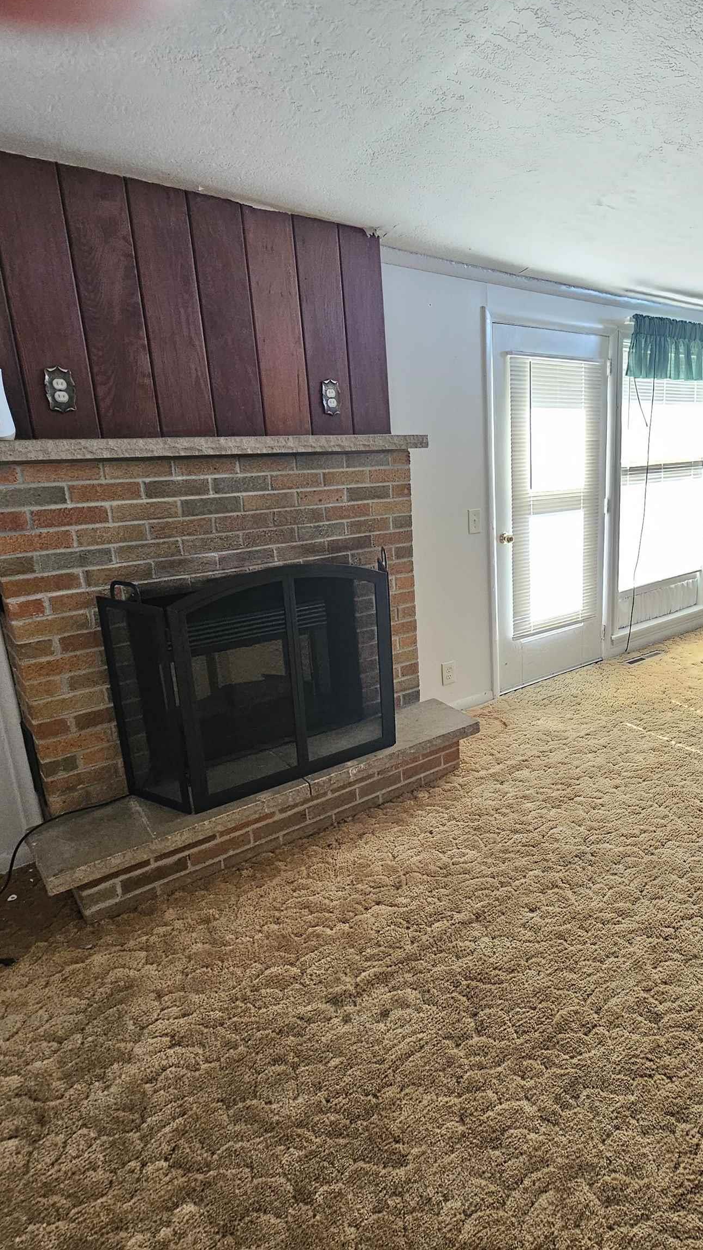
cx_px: 550
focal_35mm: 19
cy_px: 622
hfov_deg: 54.8
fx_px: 630
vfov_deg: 89.6
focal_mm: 2.2
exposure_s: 1/60
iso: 320
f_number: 2.2
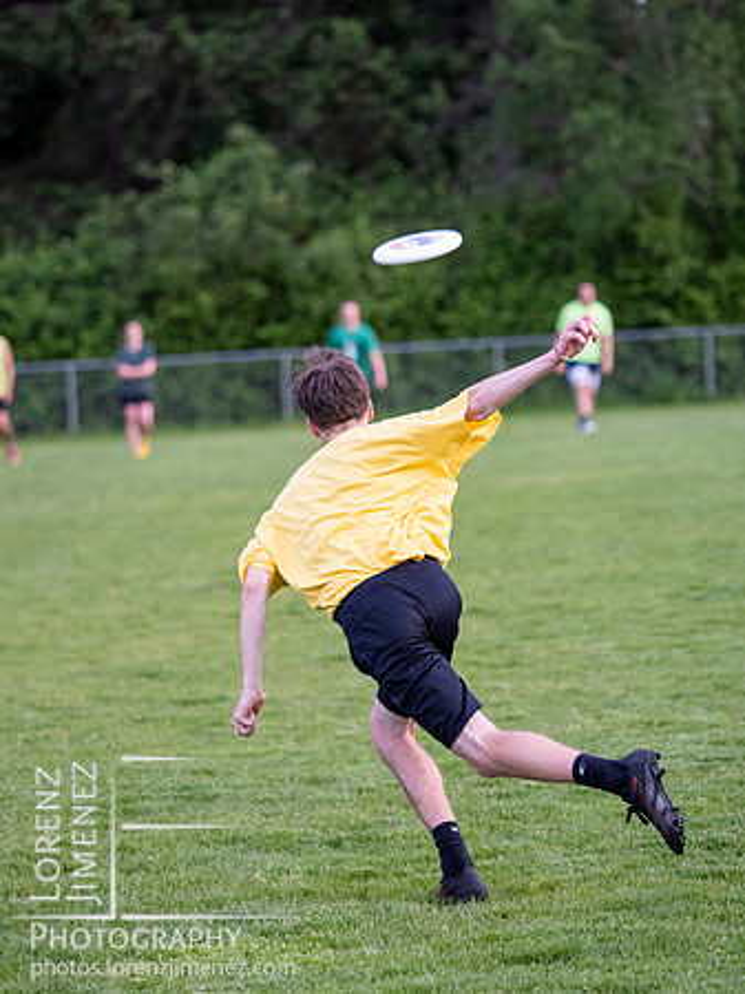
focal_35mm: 230
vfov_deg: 8.6
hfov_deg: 6.5
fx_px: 6606
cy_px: 497
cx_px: 372
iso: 1000
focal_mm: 115
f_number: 2.8
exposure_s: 1/1000
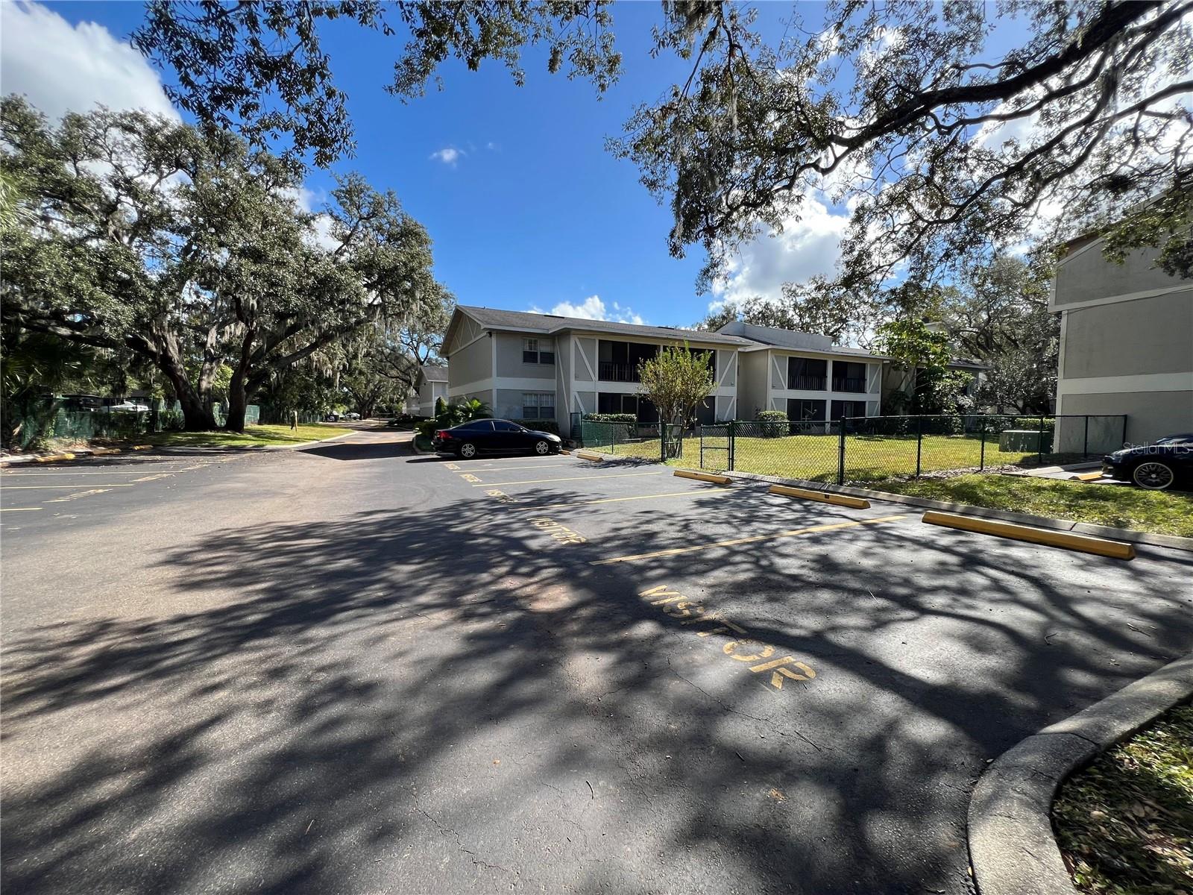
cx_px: 596
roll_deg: -0.4
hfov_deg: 106.2
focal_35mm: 13
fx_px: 448
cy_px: 448
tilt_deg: -3.7
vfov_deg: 89.9
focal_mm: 1.57
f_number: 1.8
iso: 32
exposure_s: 1/690
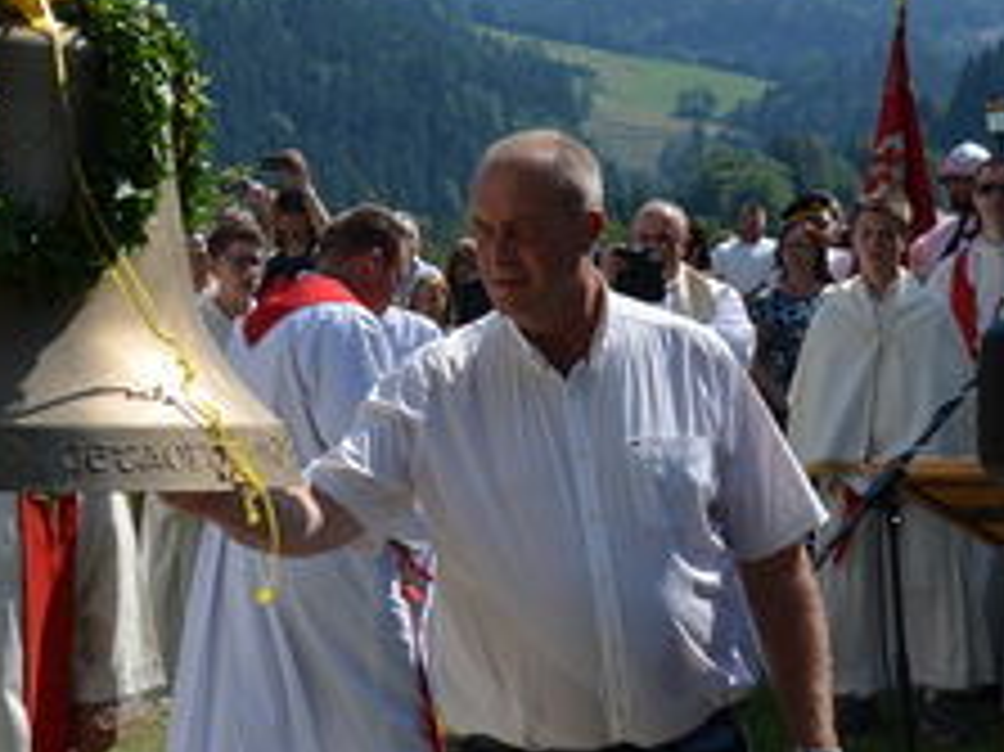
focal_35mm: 93
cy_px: 279
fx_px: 2696
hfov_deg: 20.8
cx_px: 162
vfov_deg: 15.9
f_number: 8
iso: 100
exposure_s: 1/250
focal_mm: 32
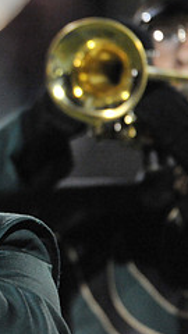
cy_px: 96
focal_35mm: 1515
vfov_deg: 1.4
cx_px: -160
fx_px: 13426
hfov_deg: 0.8
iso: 6400
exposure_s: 1/160
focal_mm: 600
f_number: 6.3
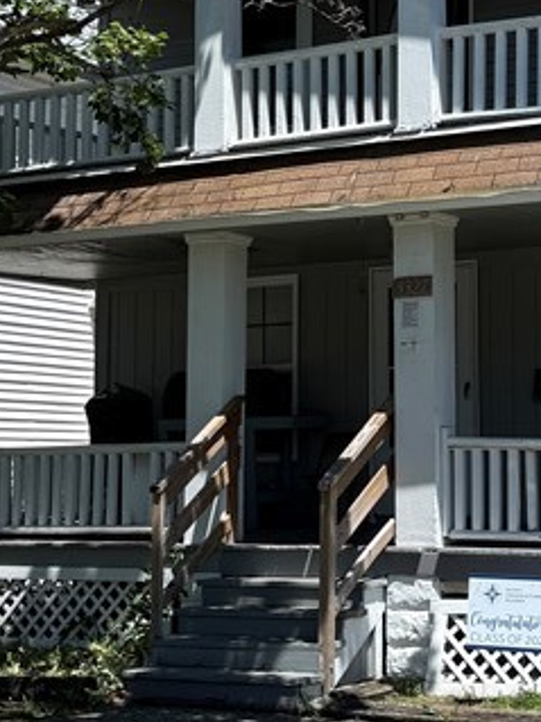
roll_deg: +0.4
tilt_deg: +5.0
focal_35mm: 77
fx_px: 1606
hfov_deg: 19.0
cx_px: 387
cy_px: 328
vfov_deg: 25.3
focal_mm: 6.76
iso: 80
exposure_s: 1/3759
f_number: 1.78
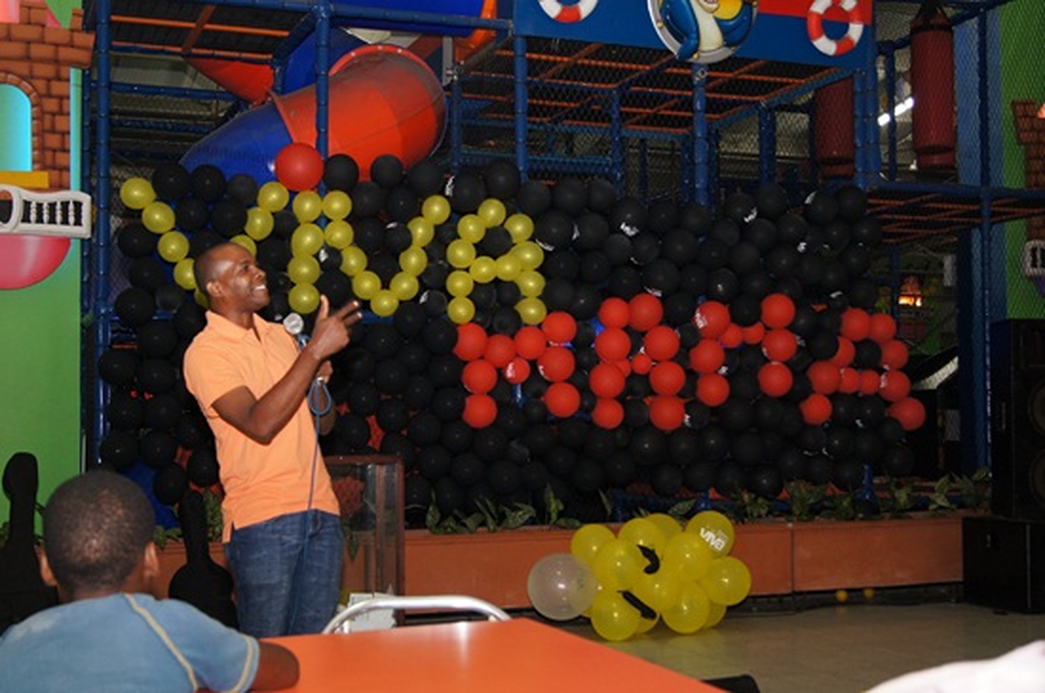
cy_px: 346
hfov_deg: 43.7
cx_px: 522
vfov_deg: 29.8
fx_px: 1304
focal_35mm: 45
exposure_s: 1/80
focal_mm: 30
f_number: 4.5
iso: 800
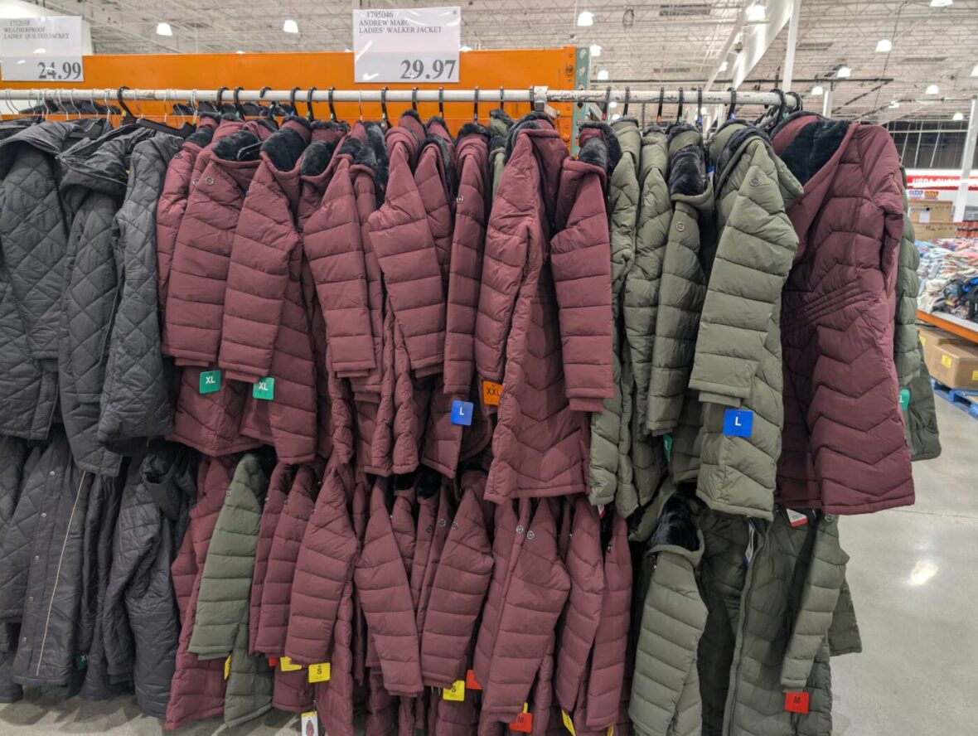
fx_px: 679
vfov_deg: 56.9
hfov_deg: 71.5
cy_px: 368
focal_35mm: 24
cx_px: 489
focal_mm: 6.9
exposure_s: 1/42.7
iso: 51
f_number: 1.68
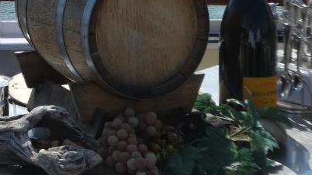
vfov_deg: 12.8
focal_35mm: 90
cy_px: -81
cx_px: -70
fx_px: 745
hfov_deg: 21.8
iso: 80
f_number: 4
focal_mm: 5.8
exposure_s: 1/800
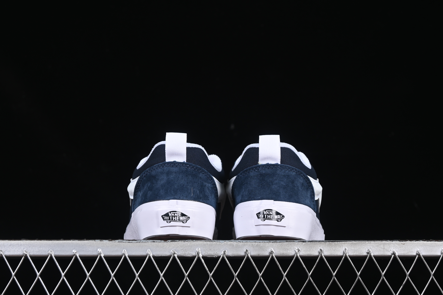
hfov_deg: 27.0
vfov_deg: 18.2
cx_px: 222
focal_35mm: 75
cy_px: 148
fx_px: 923
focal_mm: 50
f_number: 6.3
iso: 160
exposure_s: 1/60
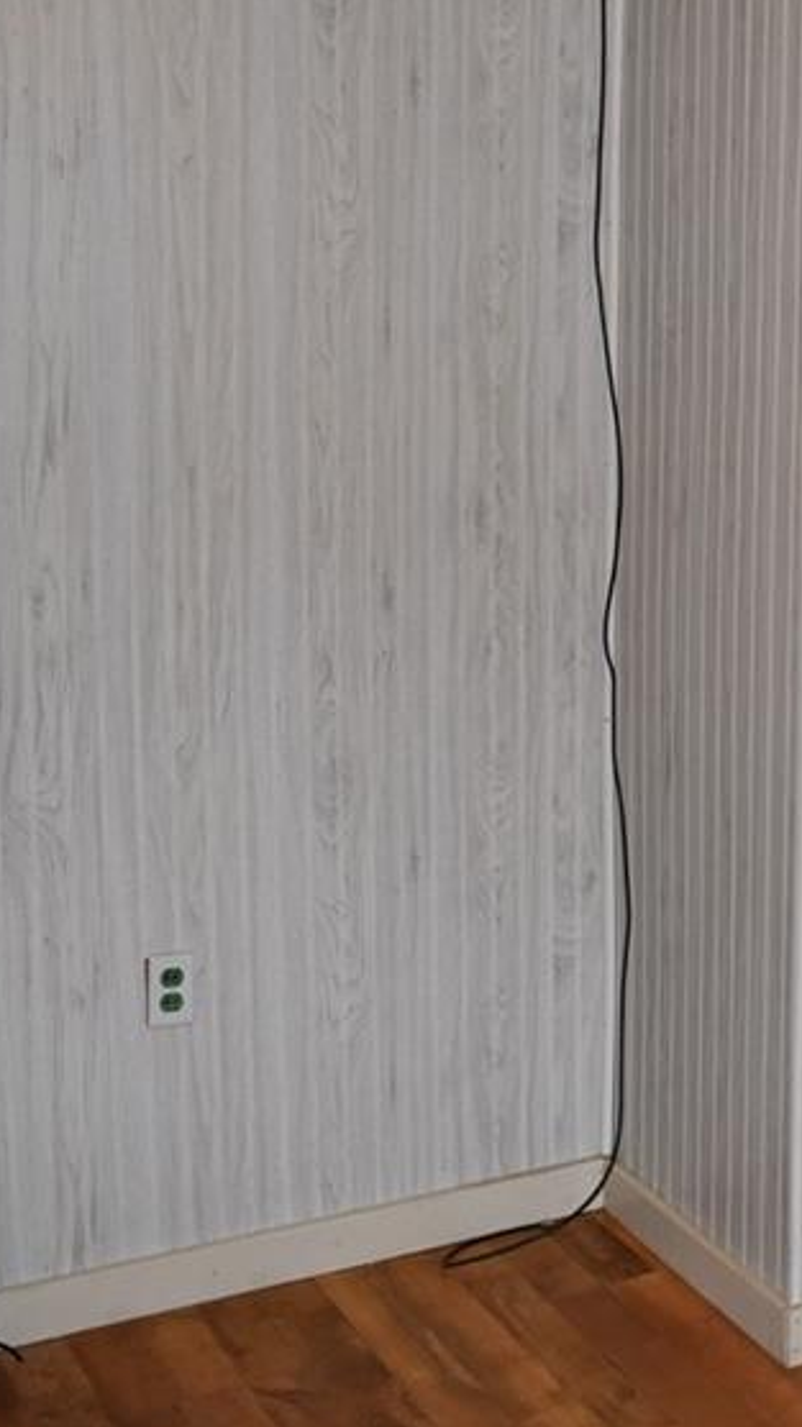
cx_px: 910
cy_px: 561
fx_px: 1967
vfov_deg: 39.7
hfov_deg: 21.7
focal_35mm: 52
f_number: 5
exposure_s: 1/100
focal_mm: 18
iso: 800
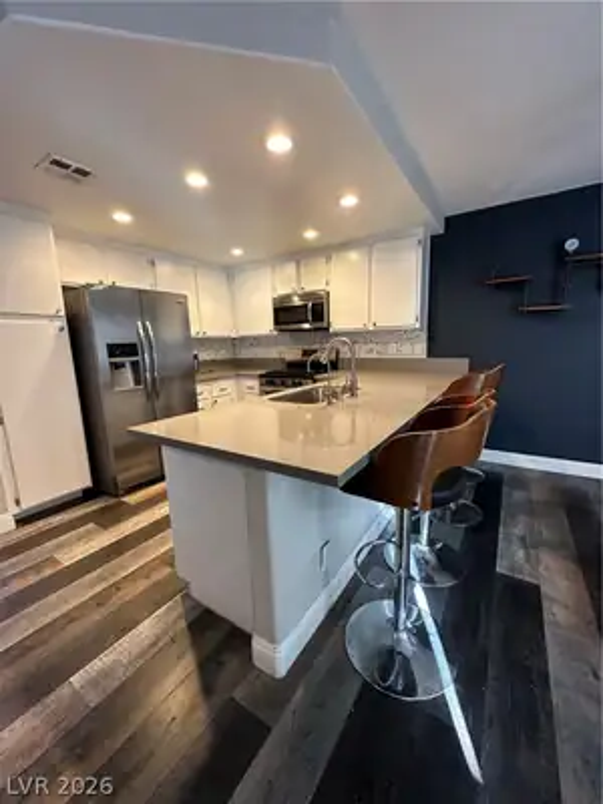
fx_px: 325
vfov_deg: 102.1
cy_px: 402
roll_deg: +3.7
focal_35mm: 14
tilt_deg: -10.2
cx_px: 302
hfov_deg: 85.7
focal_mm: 2.22
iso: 200
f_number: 2.2
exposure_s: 1/60
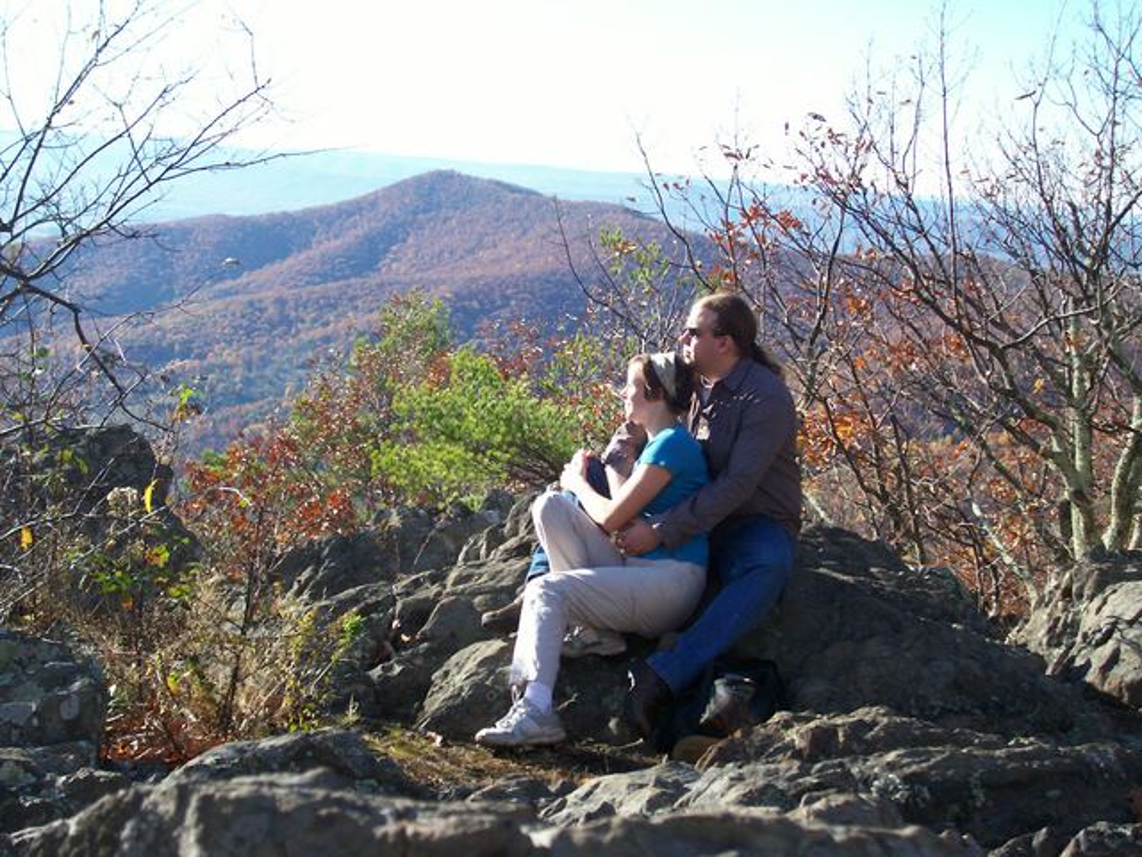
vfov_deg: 27.5
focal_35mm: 53
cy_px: 428
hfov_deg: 36.2
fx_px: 1748
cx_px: 571
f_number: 3.2
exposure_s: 1/387
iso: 80
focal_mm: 8.7
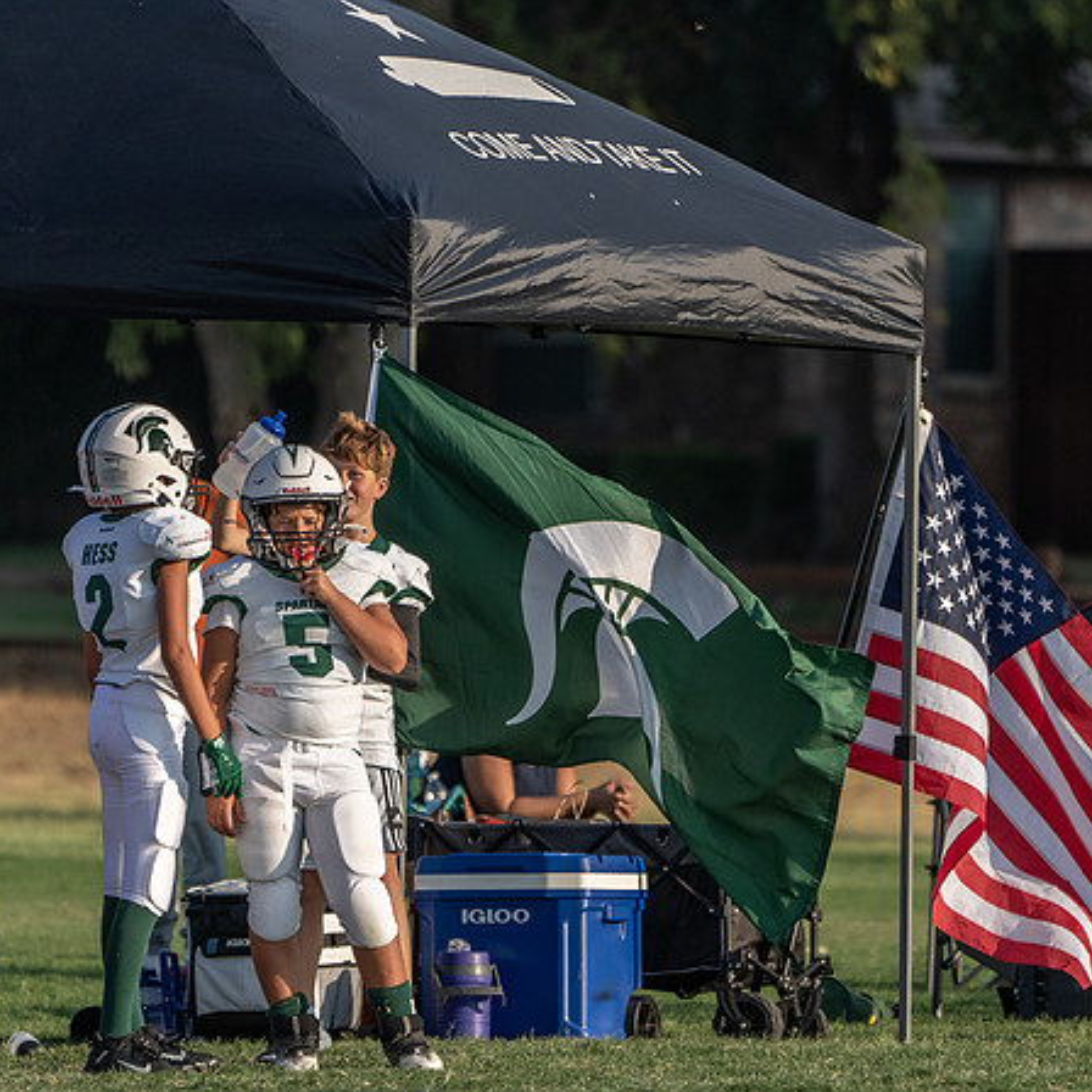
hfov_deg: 2.5
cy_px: 727
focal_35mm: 697
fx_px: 24876
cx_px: 743
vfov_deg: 2.5
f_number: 5.6
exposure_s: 1/1250
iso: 400
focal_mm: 400
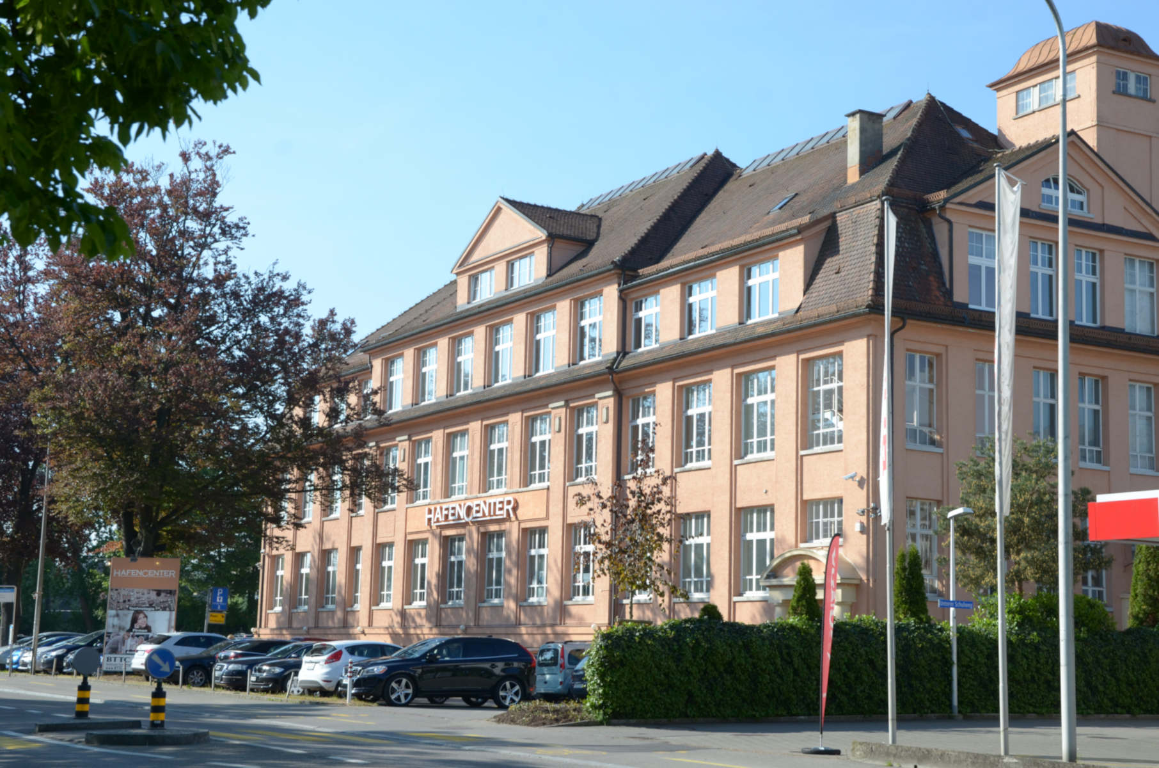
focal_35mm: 52
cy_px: 384
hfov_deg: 37.9
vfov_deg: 25.6
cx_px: 580
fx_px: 1687
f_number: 9
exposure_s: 1/320
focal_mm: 35
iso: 250
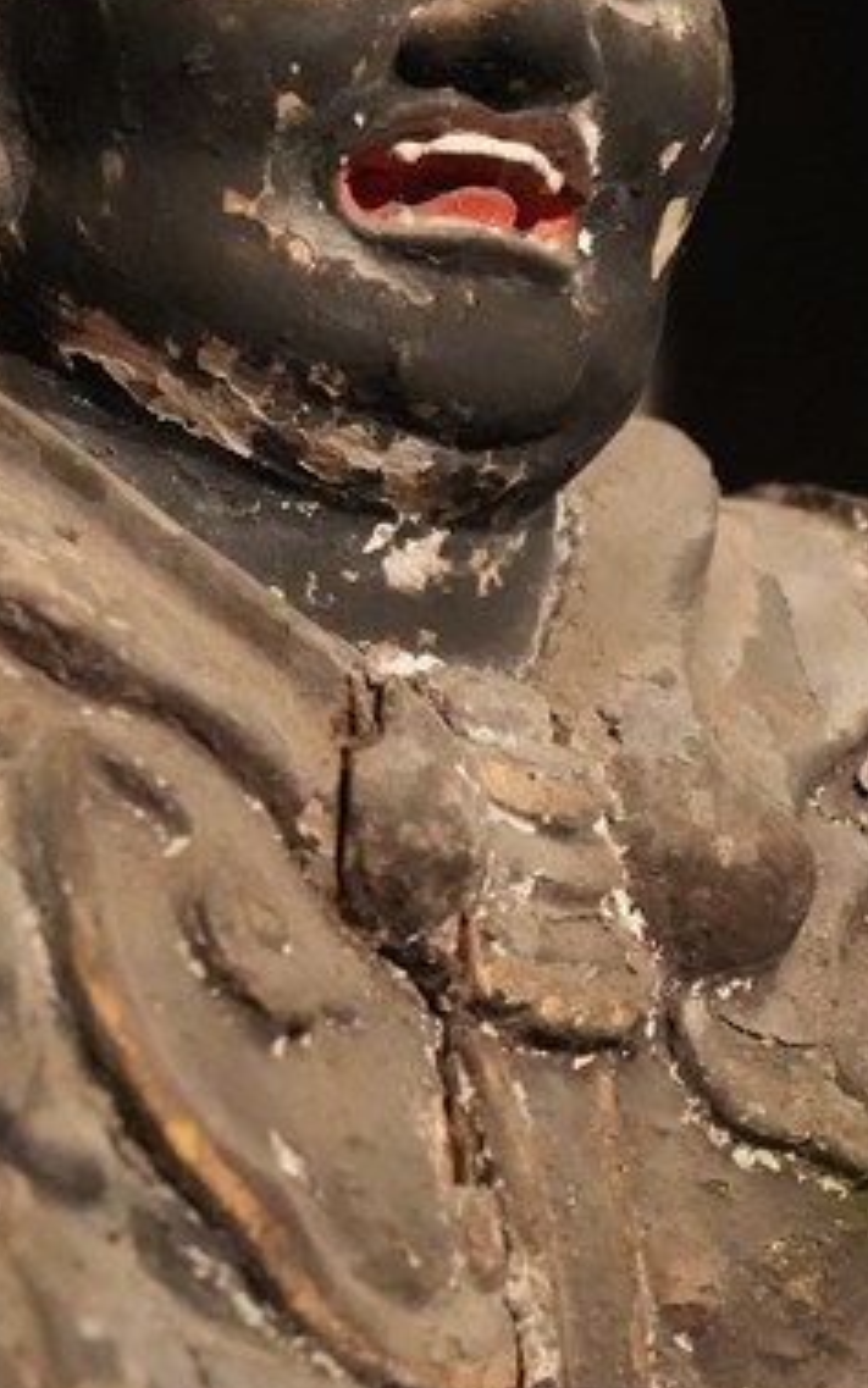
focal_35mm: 289
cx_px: 344
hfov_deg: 4.5
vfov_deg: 7.3
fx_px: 10934
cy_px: 417
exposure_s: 1/80
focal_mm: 105
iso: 12800
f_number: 4
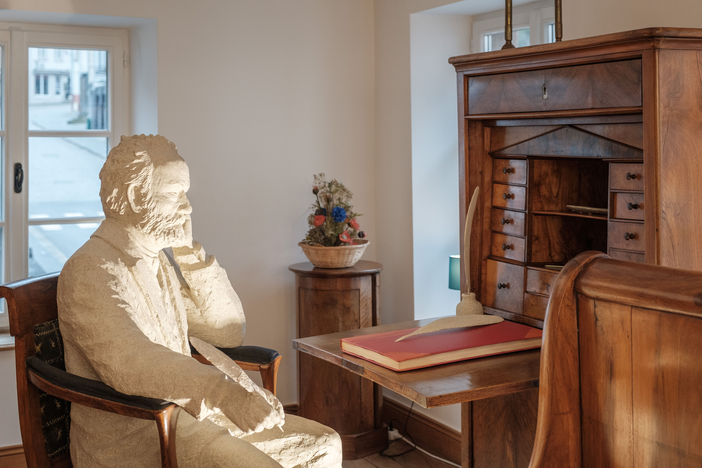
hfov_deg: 36.2
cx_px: 351
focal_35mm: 55
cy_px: 234
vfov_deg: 24.6
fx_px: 1072
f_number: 3.2
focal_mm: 36.5
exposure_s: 1/180
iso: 1250
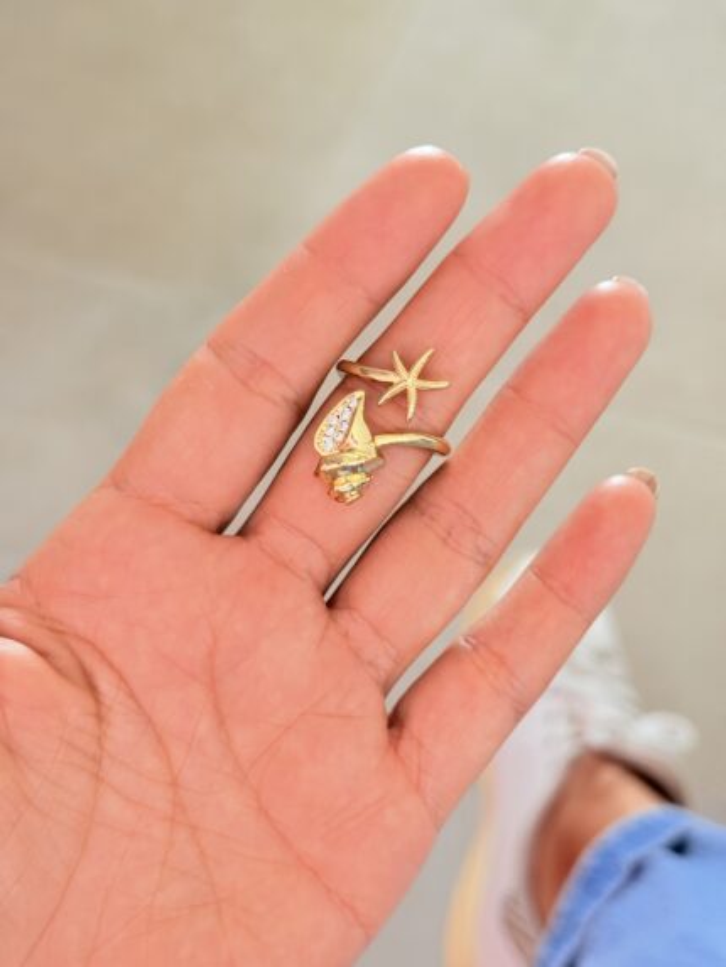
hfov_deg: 30.3
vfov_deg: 39.6
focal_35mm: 48
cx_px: 363
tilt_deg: -54.4
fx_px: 1342
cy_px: 484
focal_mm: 6.76
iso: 200
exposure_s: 1/60
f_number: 1.78
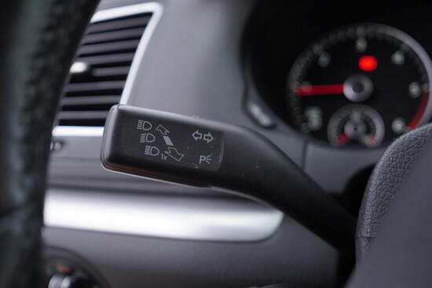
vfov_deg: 36.9
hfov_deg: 53.1
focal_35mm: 36
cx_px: 216
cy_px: 144
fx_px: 432
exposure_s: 1/40
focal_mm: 24
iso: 125
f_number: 3.2
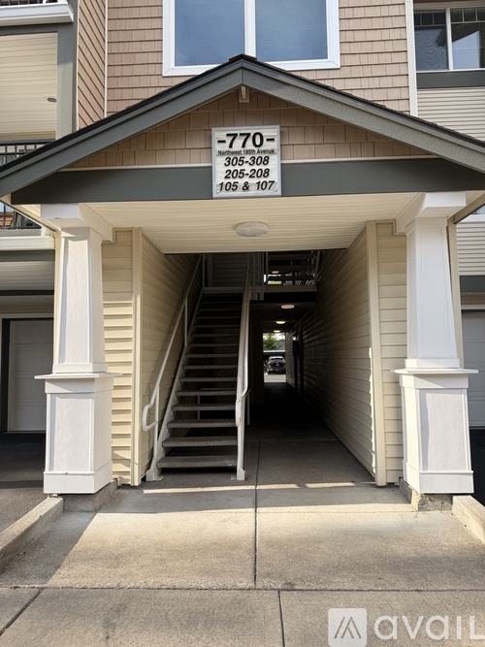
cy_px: 324
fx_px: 448
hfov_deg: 56.8
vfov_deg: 71.6
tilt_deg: +3.8
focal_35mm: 24
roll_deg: +0.7
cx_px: 242
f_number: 1.78
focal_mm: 6.76
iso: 80
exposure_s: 1/1653
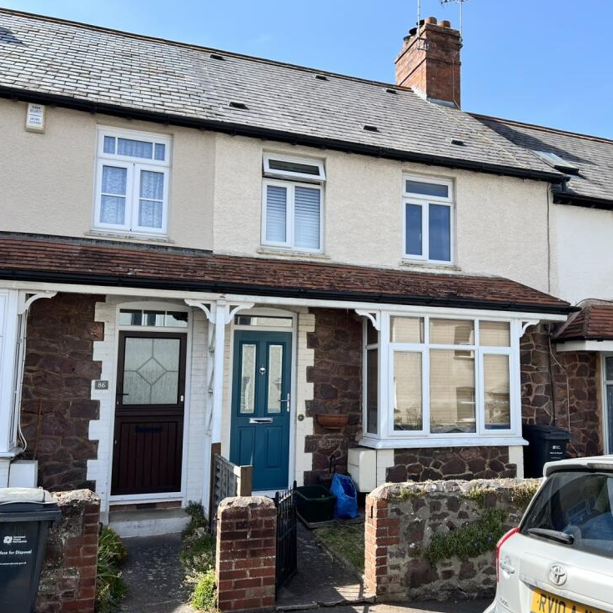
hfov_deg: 50.8
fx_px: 641
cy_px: 319
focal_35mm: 32
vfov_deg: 51.1
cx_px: 364
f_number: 1.5
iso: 50
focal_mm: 5.7
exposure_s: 1/1934
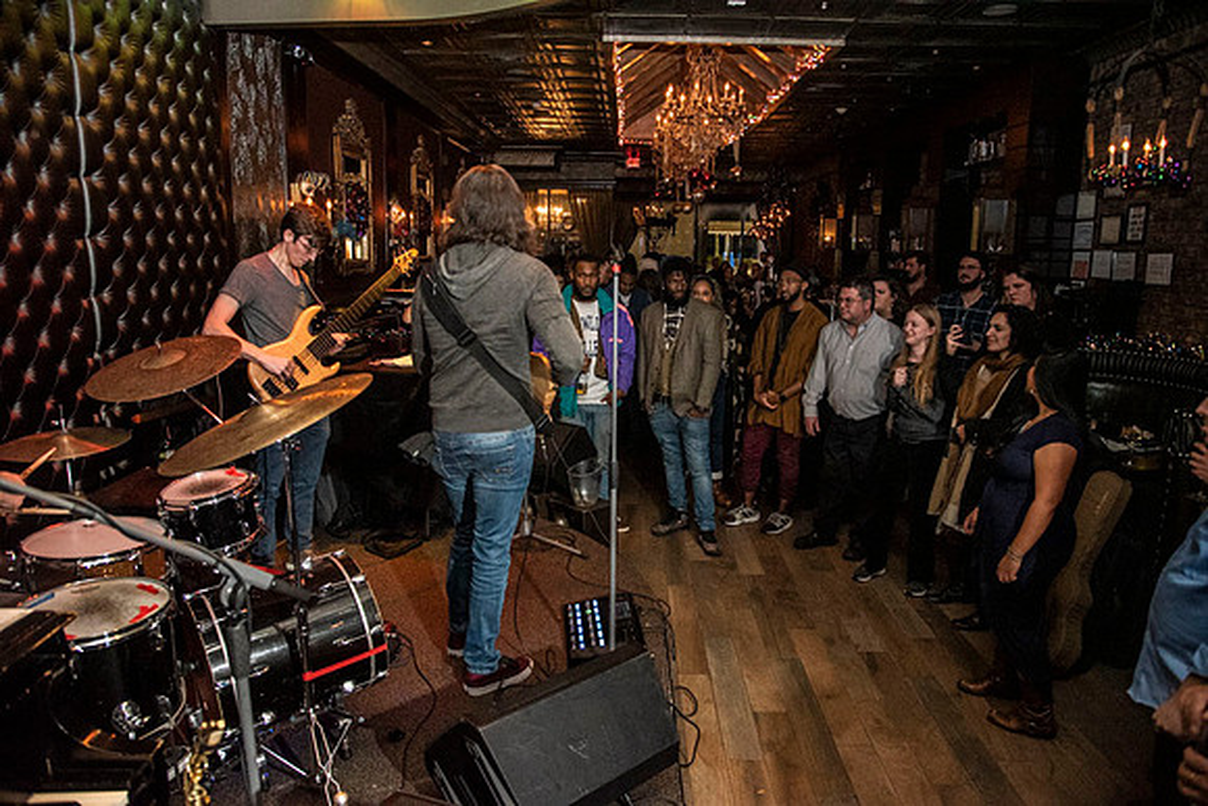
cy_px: 403
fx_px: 805
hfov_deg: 73.7
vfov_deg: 53.2
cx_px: 604
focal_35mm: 24
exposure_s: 1/200
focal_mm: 24
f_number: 4
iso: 6400
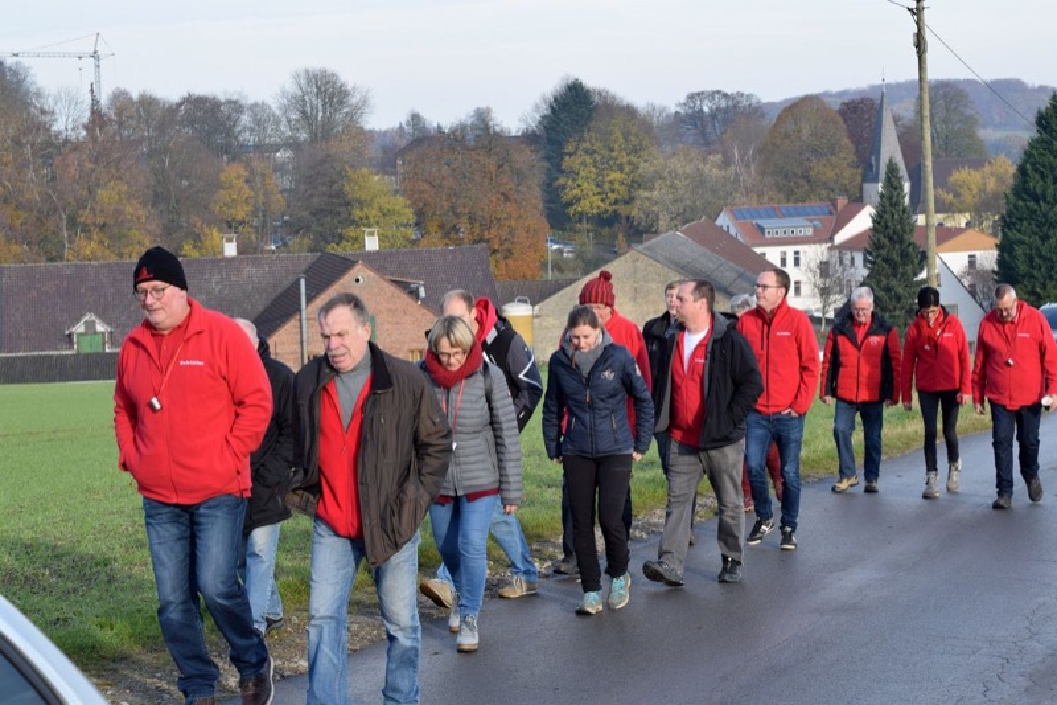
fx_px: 2201
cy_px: 352
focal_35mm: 75
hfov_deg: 27.0
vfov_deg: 18.2
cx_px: 528
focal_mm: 50
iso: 250
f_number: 8
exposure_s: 1/250
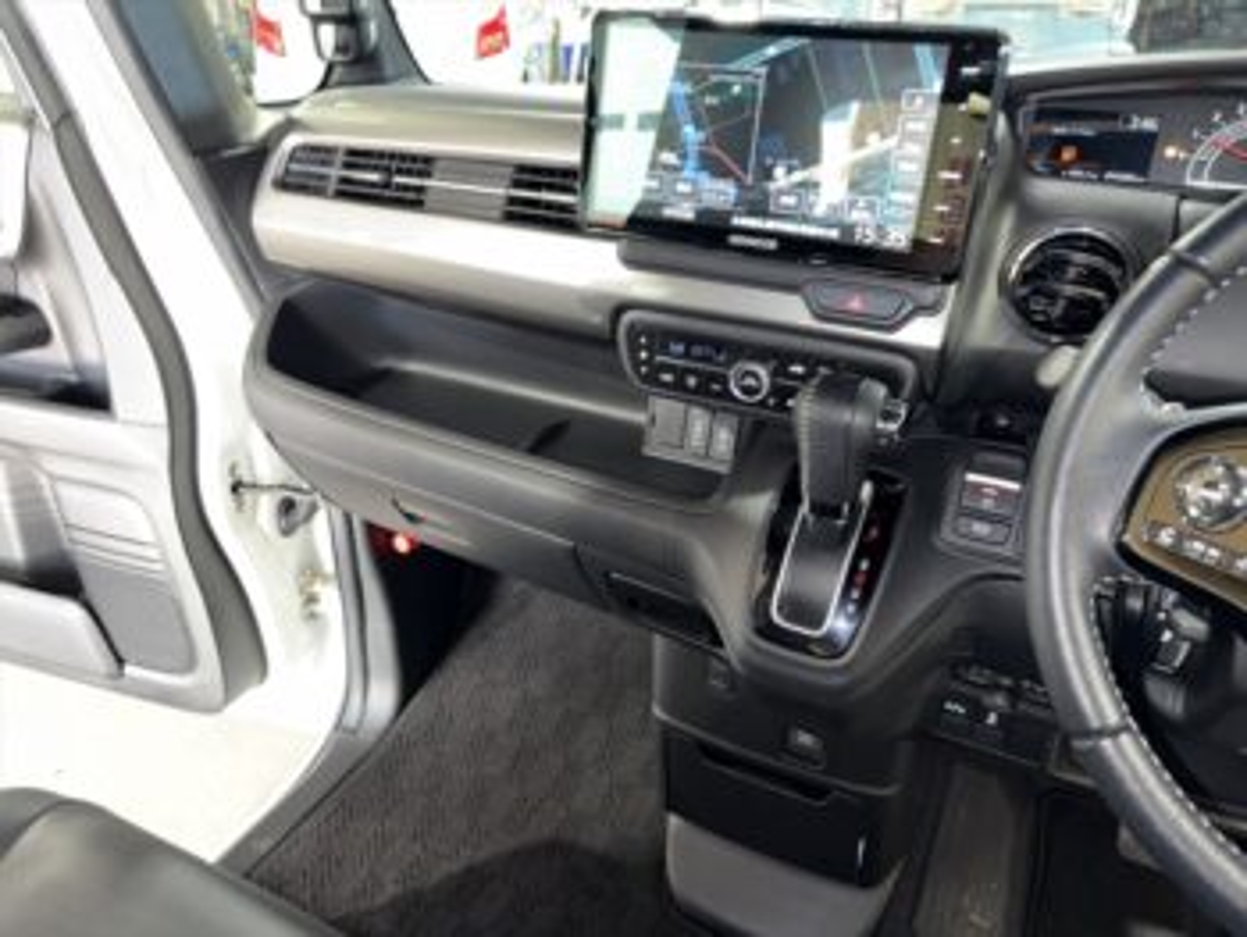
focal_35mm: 26
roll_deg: +1.1
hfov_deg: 67.3
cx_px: 624
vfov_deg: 53.1
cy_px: 468
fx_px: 937
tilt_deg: -27.6
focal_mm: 5.96
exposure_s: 1/4
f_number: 1.6
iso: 80
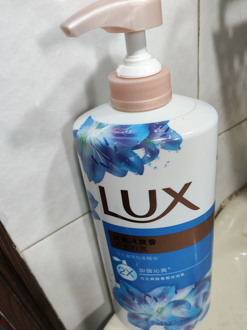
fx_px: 257
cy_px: 184
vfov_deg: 65.1
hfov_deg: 51.4
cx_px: 131
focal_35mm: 27
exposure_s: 1/33.3
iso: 453
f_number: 1.8
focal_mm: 4.68
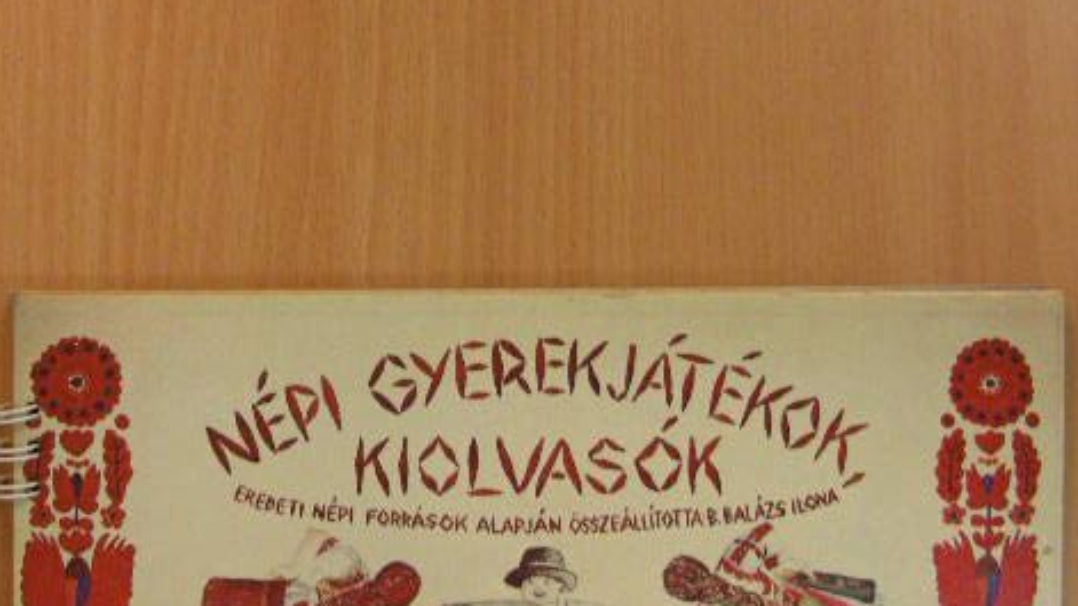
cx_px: 536
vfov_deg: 17.0
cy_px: 284
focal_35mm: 71
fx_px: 2030
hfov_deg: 29.7
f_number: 3.5
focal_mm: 8
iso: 190
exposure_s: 1/30
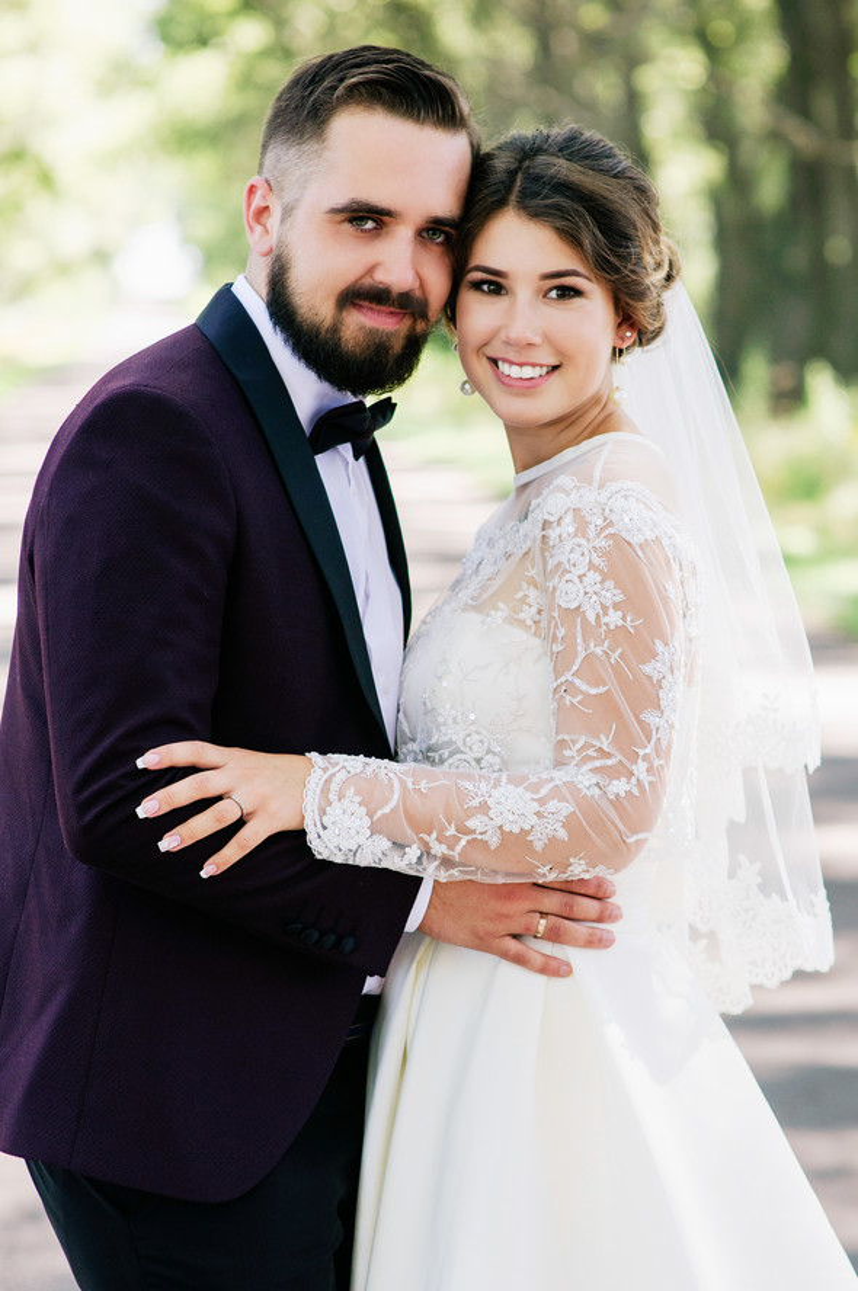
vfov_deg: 16.1
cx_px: 429
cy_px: 646
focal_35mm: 128
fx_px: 4568
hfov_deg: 10.7
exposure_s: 1/320
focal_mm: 85
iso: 200
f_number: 3.5
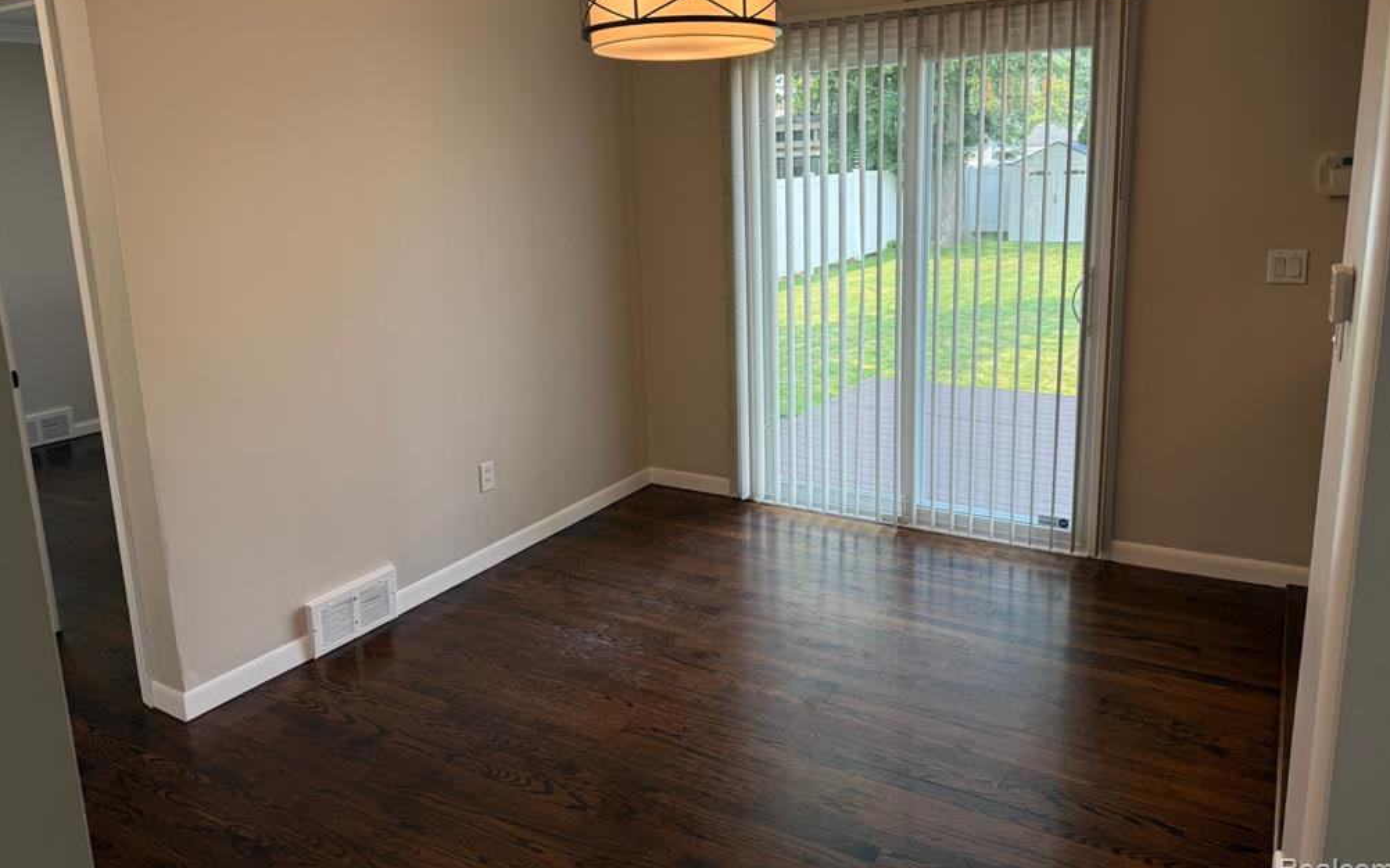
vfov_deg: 47.4
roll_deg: +1.9
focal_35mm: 26
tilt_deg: -11.4
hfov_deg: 70.4
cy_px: 359
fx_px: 985
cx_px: 709
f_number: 1.78
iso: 100
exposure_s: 1/266
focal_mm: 6.76
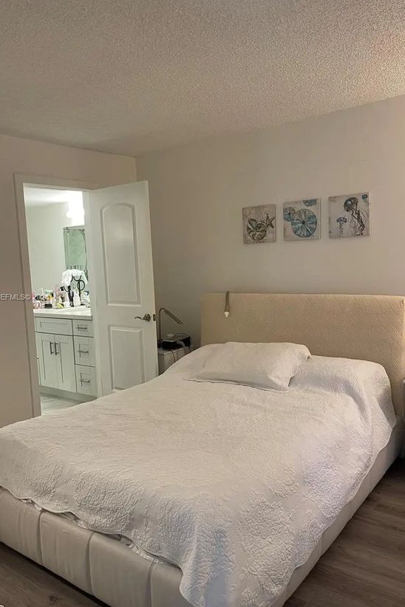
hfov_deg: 47.9
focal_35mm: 27
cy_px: 298
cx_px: 188
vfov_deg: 67.4
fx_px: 456
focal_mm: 5.1
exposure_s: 1/60
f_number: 1.6
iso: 200
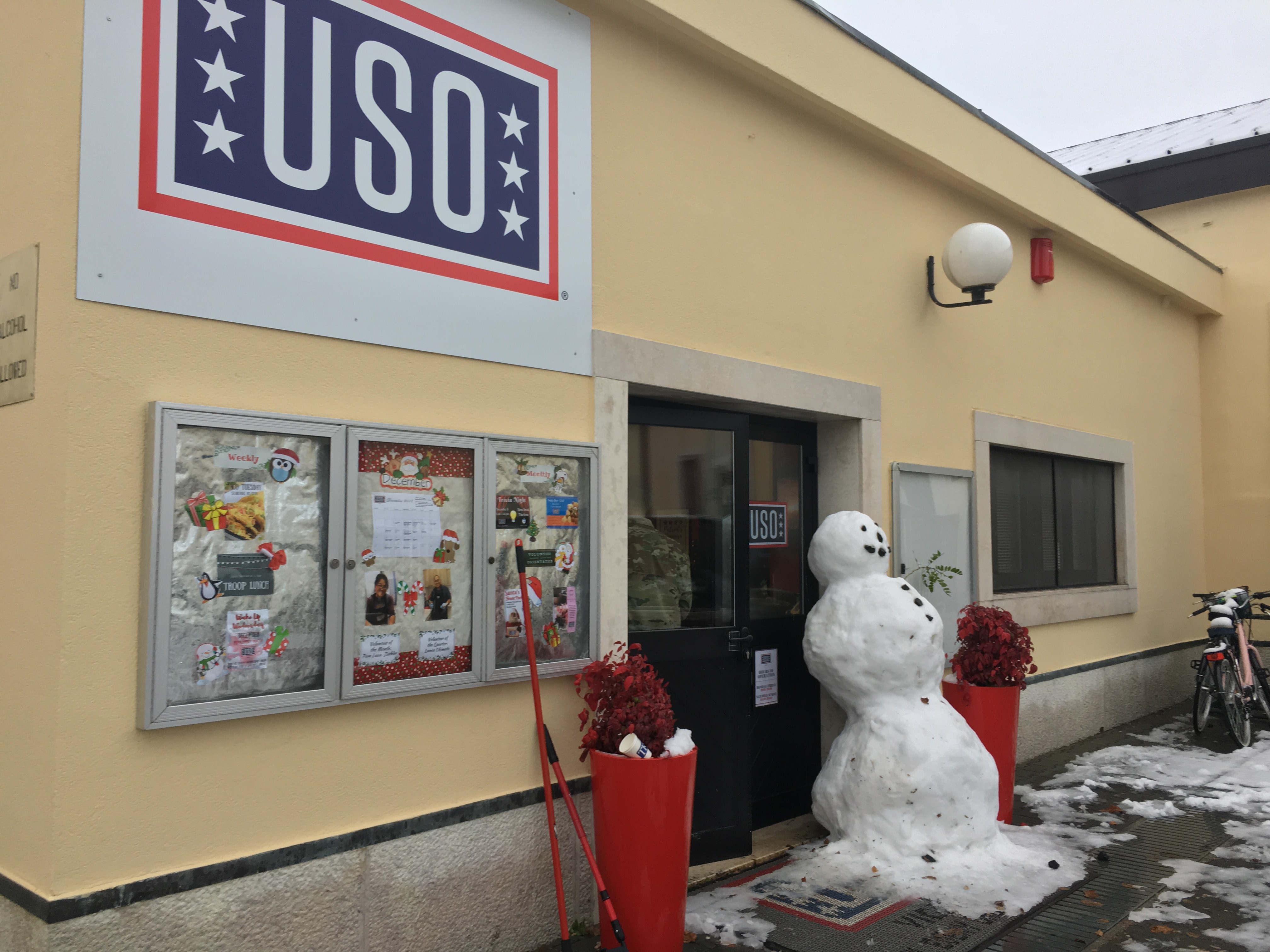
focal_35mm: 29
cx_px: 635
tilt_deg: +4.5
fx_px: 1064
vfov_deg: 48.2
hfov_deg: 61.7
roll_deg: -0.2
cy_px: 476
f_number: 2.2
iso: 40
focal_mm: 4.15
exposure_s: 1/100
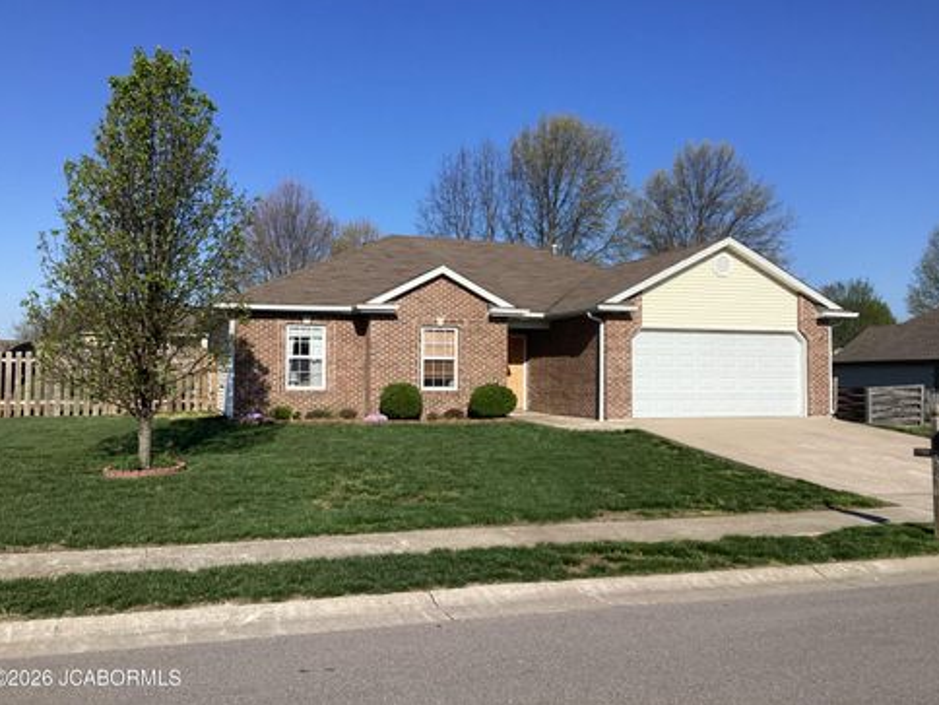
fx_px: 868
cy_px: 347
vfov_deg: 44.2
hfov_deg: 56.8
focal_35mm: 32
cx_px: 475
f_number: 2.4
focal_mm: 3.3
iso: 25
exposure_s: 1/2717
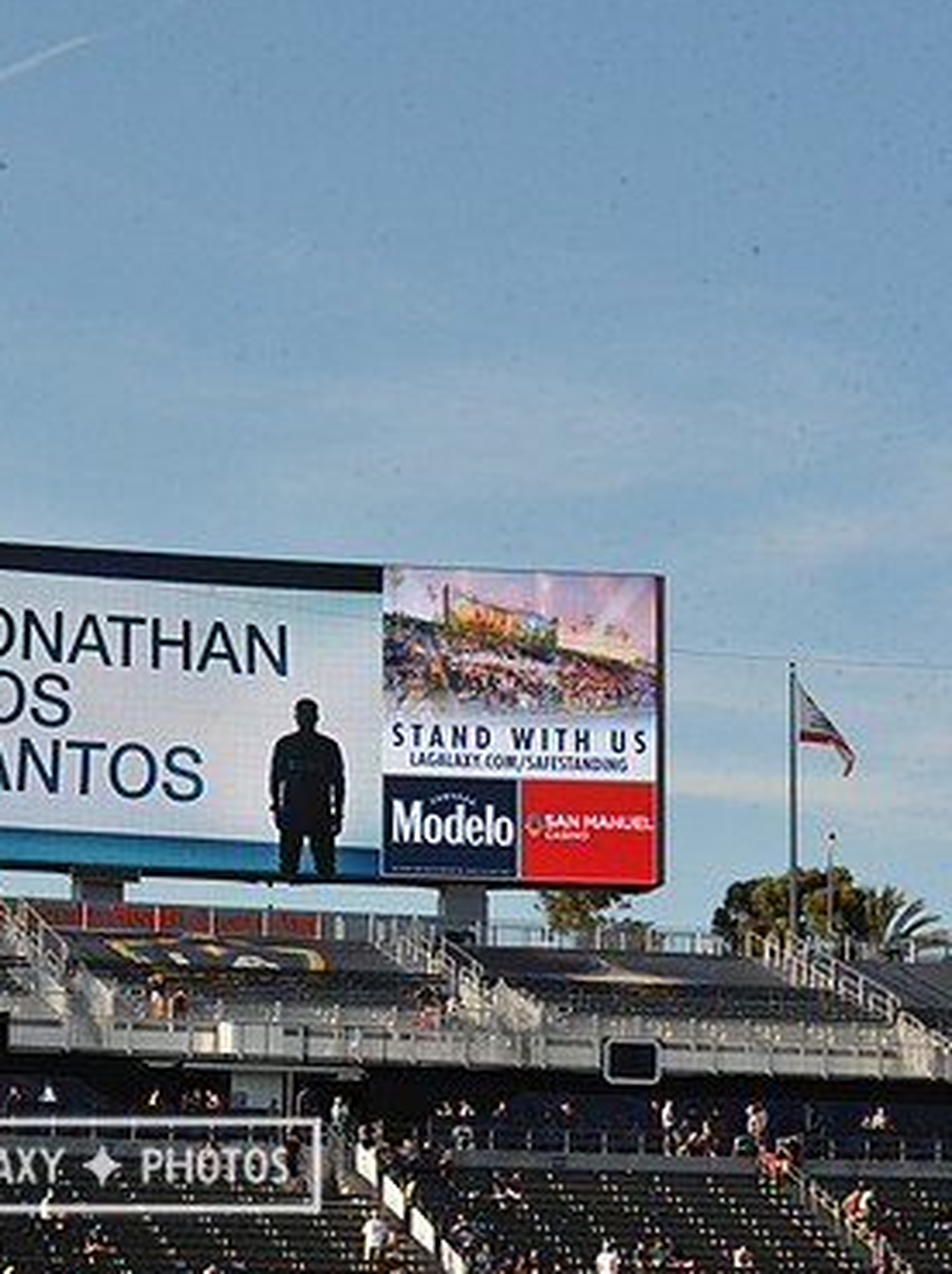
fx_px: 4555
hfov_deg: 11.8
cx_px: 76
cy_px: 646
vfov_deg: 15.9
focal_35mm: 124
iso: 1600
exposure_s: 1/1000
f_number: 16
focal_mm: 82
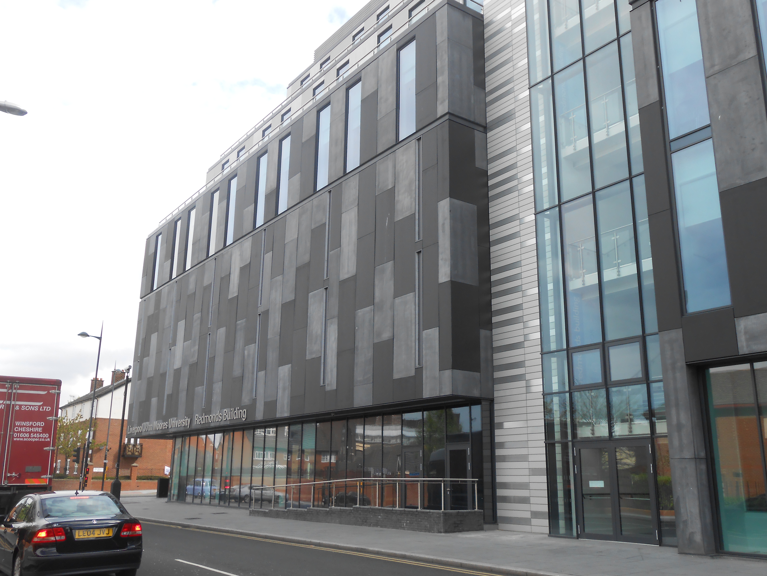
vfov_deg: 41.8
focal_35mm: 34
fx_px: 753
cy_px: 288
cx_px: 384
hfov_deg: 54.0
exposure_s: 1/320
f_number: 3.9
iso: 80
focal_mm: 6
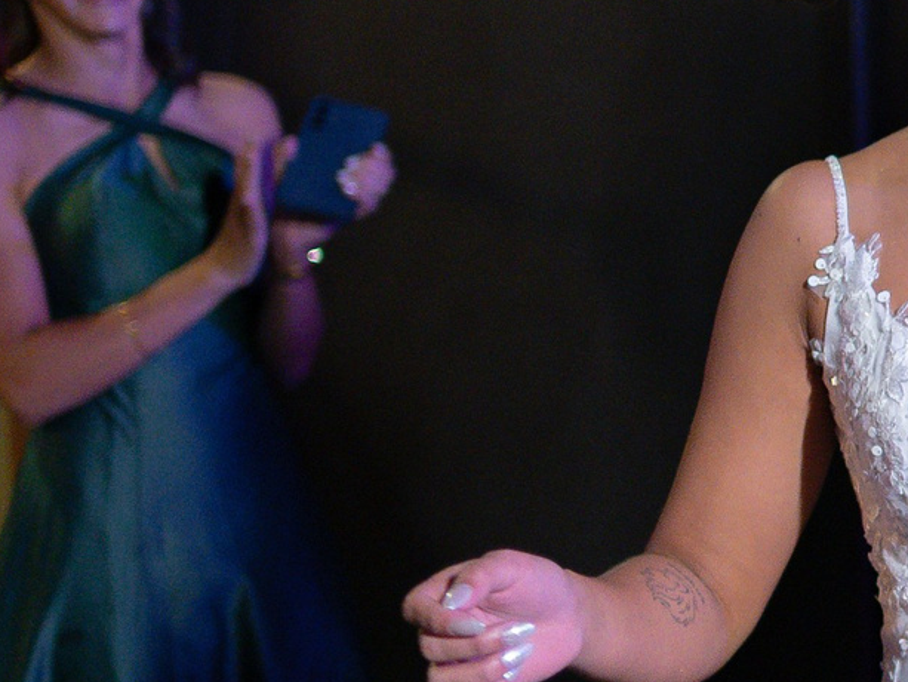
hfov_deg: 13.1
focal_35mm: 142
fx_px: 3725
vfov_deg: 10.4
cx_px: 1404
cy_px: 259
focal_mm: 35
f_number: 1.4
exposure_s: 1/400
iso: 2000
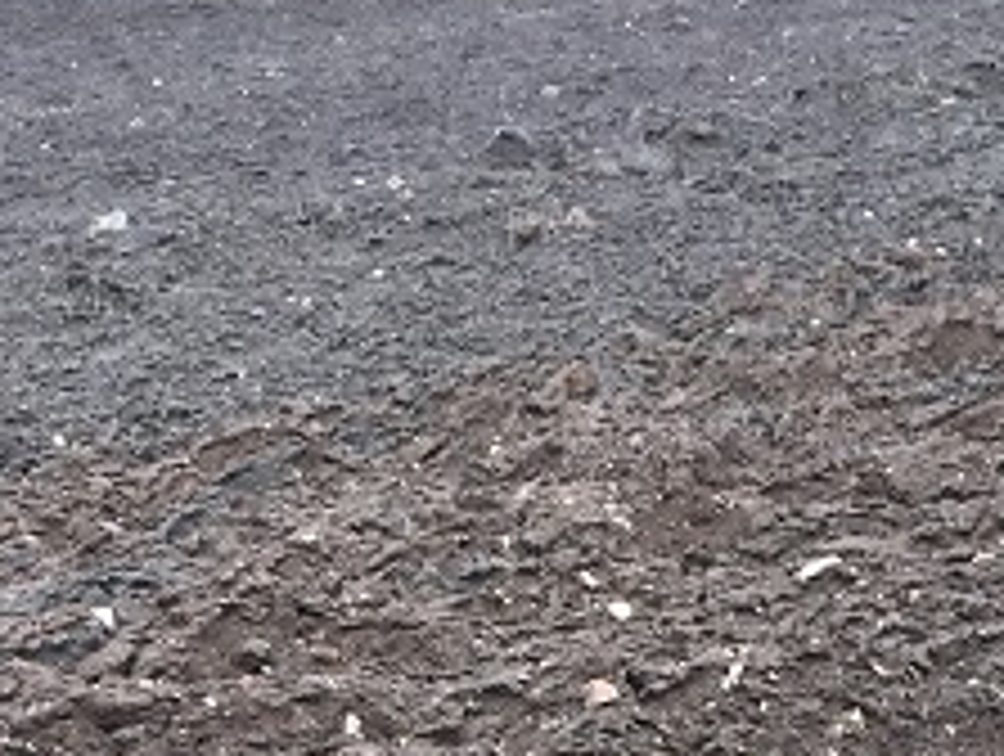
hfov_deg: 17.9
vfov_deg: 12.9
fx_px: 3167
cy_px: 1156
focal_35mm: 109
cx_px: 774
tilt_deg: -20.8
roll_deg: +2.7
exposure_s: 1/33
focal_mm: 4.15
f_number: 2.2
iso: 25
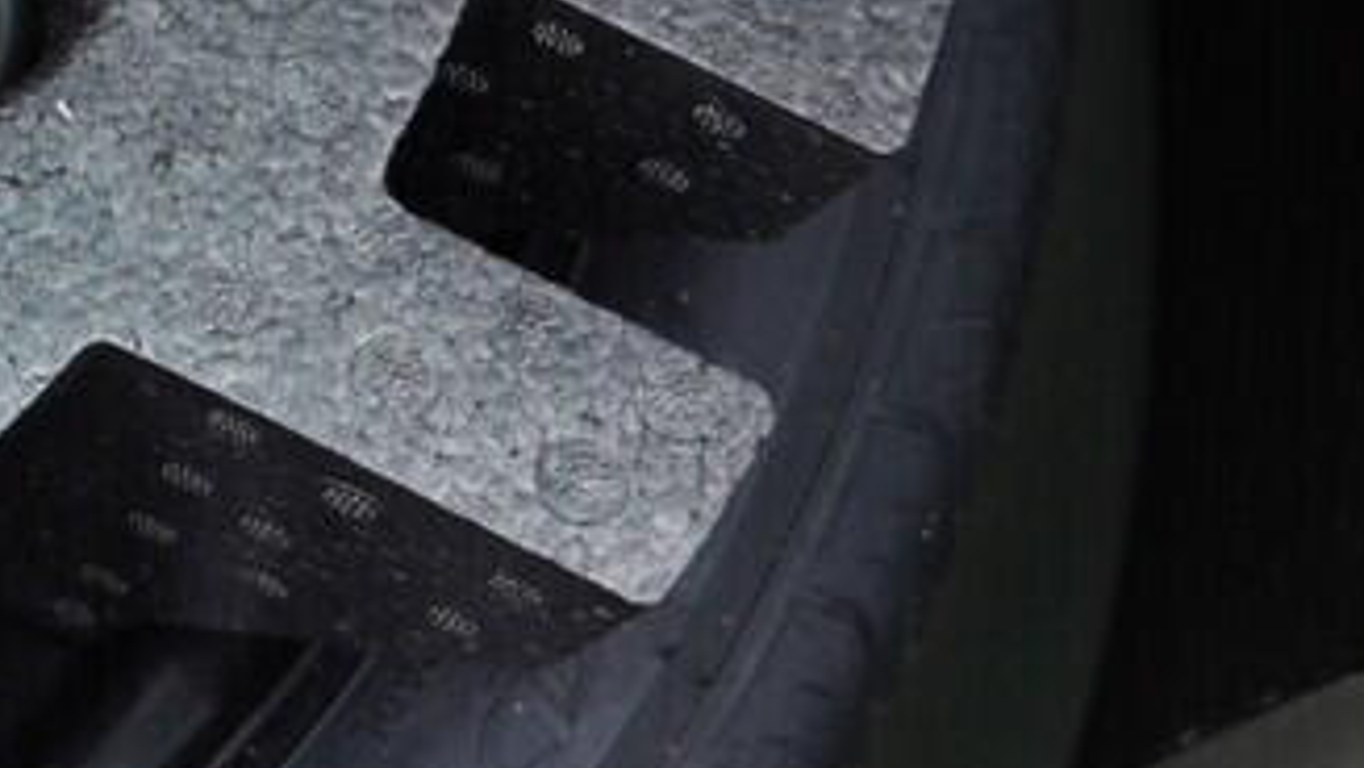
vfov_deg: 7.3
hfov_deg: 11.7
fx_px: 6004
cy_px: -71
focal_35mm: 166
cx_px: -1314
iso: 320
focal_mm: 24
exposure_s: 1/40
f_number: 2.8
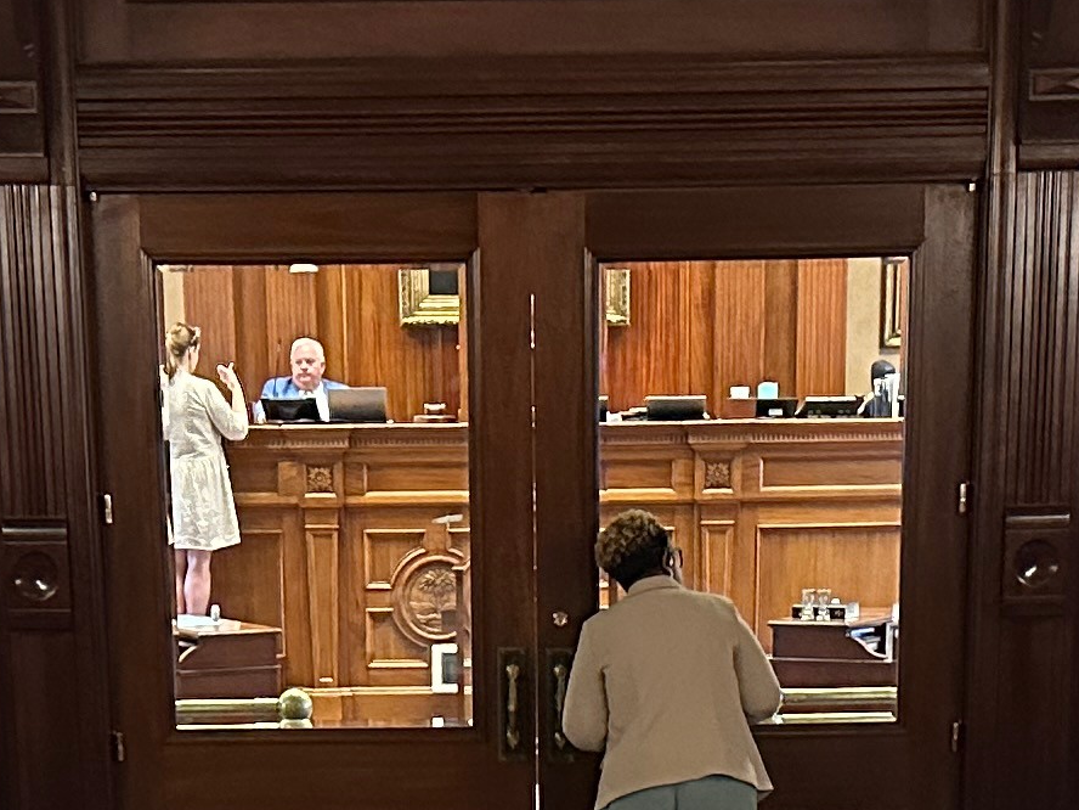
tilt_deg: -17.1
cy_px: 1413
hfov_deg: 18.0
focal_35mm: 109
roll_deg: -0.1
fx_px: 3398
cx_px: 526
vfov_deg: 12.5
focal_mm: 6.9
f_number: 1.8
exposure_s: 1/60
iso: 640
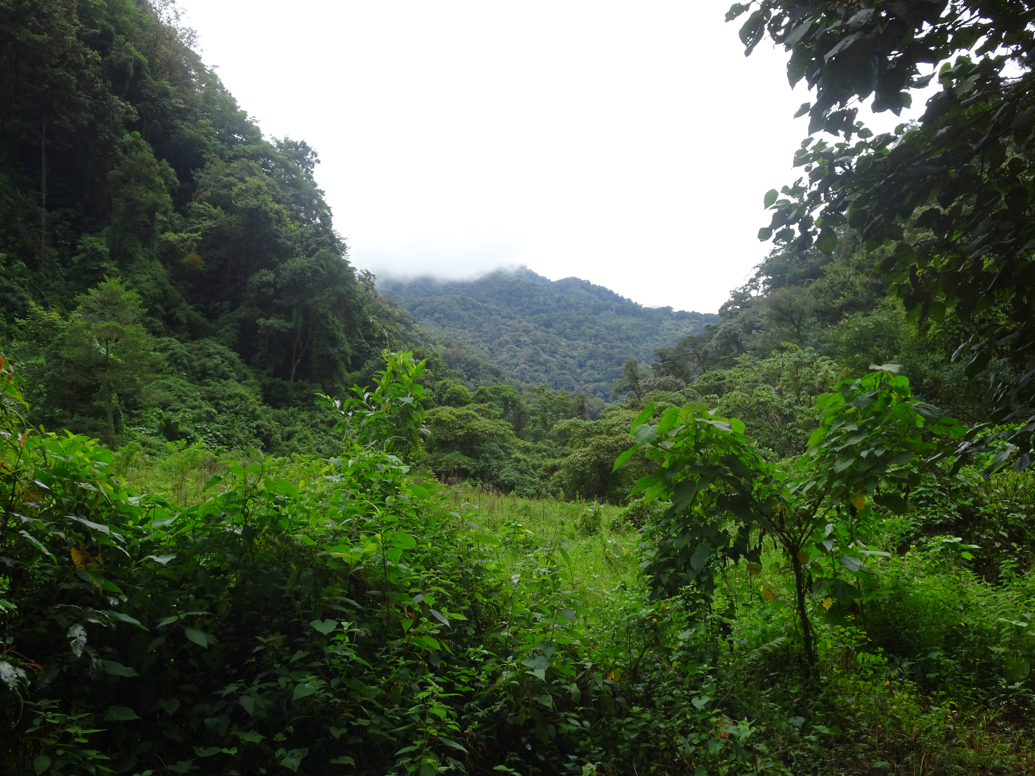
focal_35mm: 34
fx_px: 1017
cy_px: 388
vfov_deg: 41.8
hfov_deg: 54.0
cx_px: 518
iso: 80
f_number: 4
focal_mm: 5.79
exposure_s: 1/250
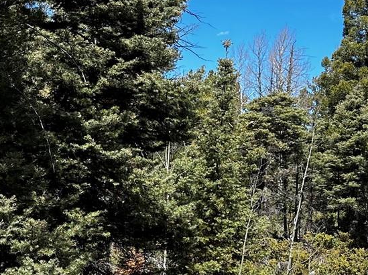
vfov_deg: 20.9
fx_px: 744
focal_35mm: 70
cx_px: 242
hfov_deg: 27.6
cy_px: 195
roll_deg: -2.6
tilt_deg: -1.0
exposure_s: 1/1779
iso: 80
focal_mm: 6.86
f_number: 1.78
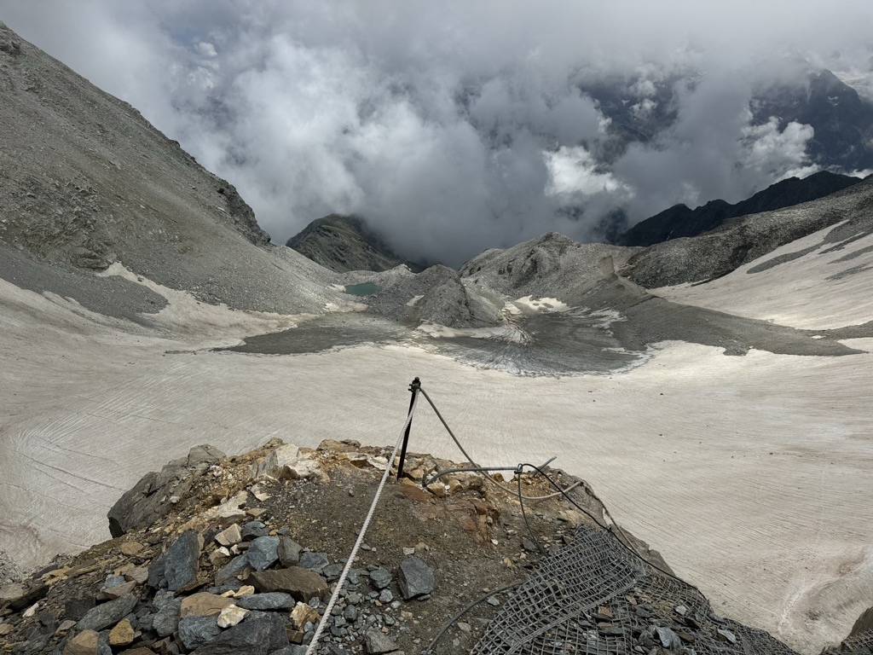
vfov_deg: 56.8
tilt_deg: -22.1
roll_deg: -1.0
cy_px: 328
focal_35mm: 24
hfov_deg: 71.6
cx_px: 436
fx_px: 605
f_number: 1.78
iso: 80
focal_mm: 6.76
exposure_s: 1/20000
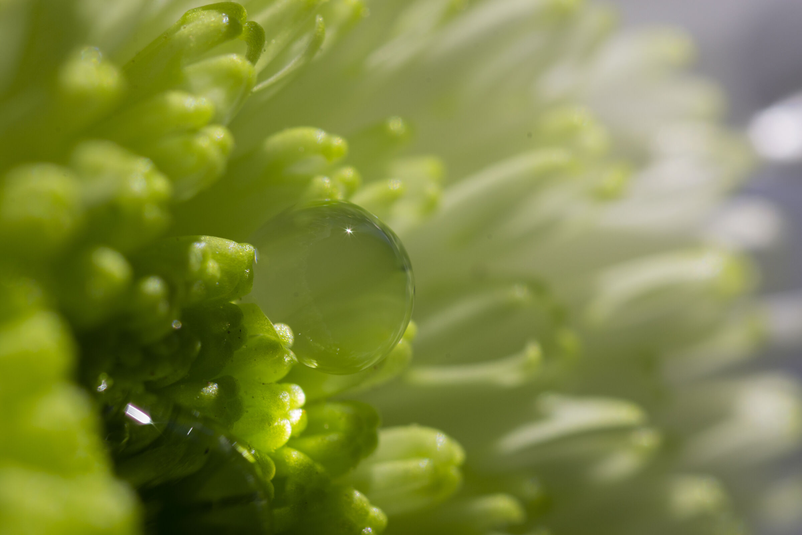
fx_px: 2005
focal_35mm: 90
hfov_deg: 22.6
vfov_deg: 15.2
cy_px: 268
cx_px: 401
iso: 100
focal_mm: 60
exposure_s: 1
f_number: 13
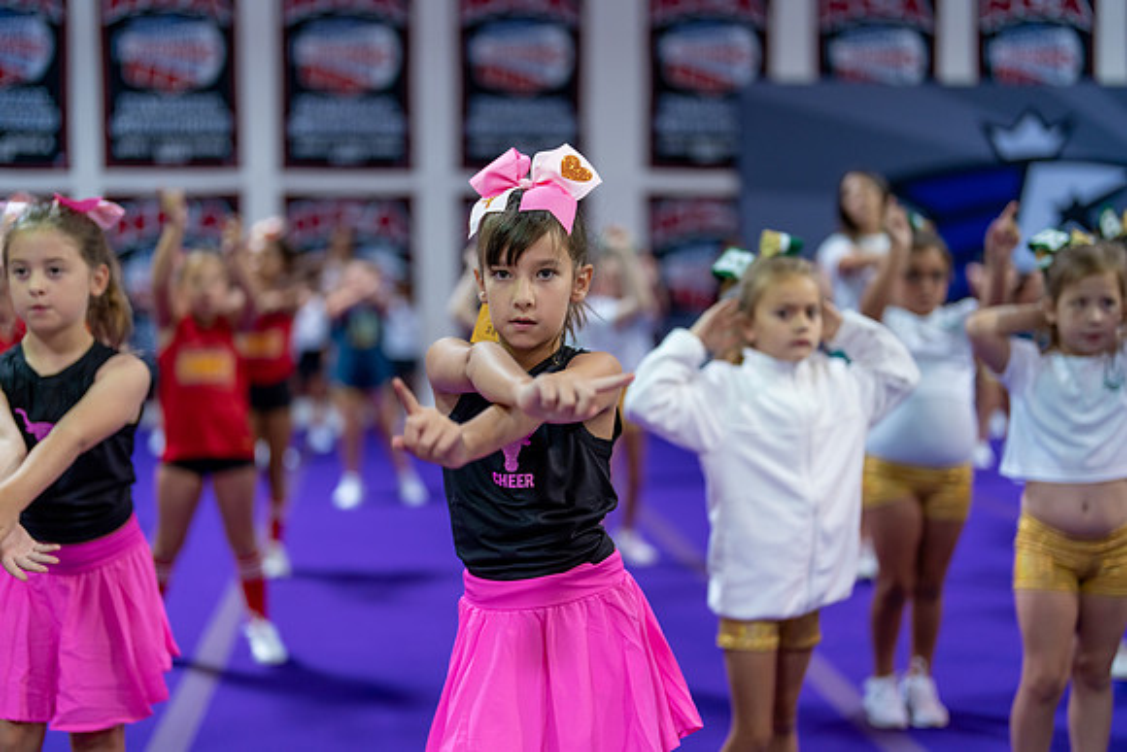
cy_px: 376
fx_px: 1566
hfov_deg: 39.6
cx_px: 564
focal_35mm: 50
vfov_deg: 27.0
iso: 500
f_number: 1.2
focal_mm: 50
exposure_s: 1/320
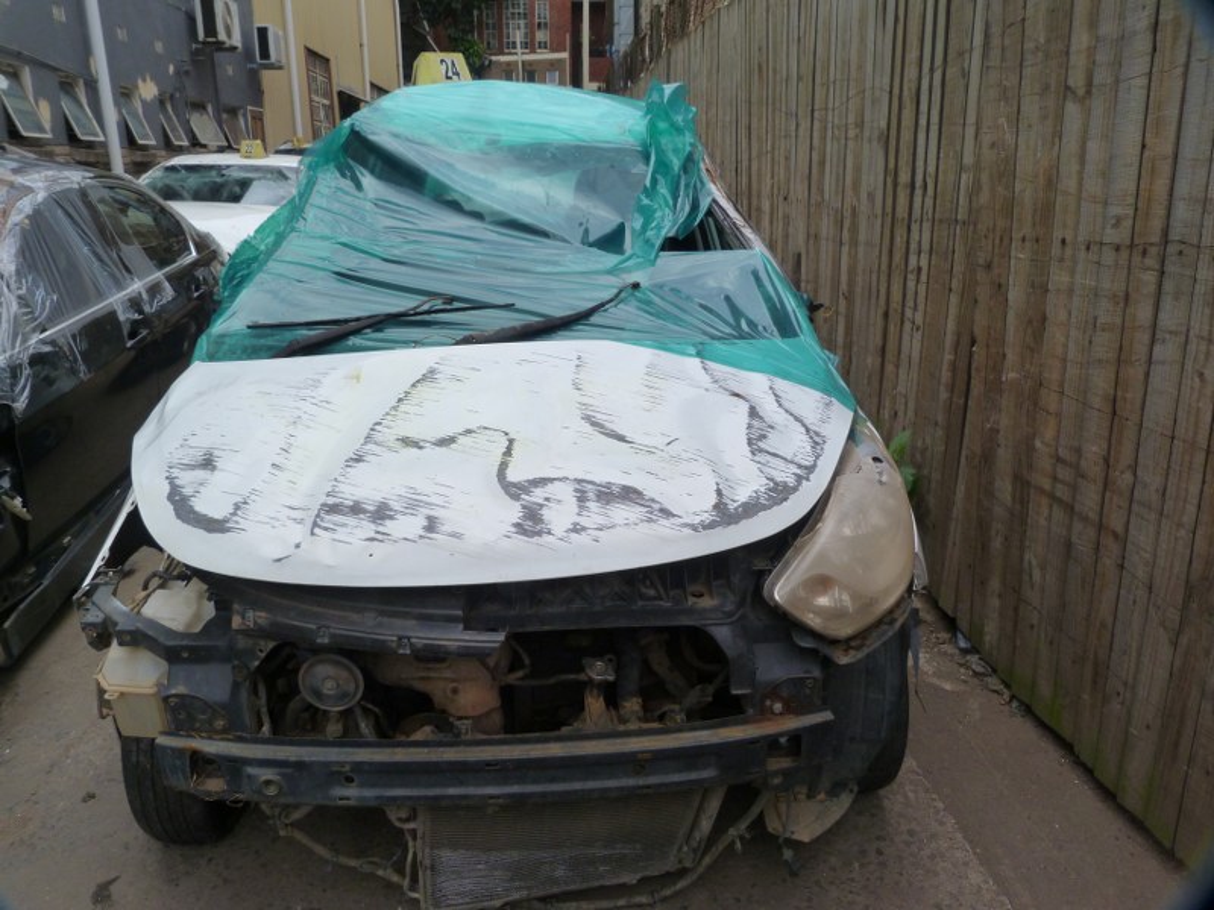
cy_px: 455
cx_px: 607
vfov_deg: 54.9
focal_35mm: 25
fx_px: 877
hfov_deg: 69.4
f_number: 4
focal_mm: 4.5
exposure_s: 1/200
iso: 125
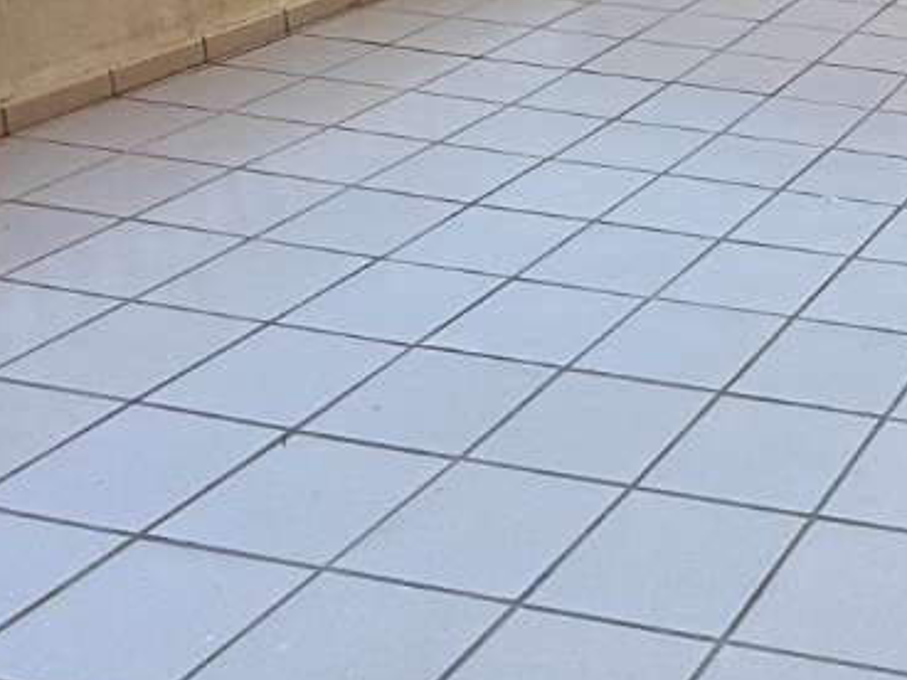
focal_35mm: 57
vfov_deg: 25.0
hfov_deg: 28.4
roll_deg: -1.6
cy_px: 83
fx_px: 1494
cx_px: 1149
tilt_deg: -16.8
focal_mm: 2.22
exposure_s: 1/338
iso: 64
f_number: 2.2
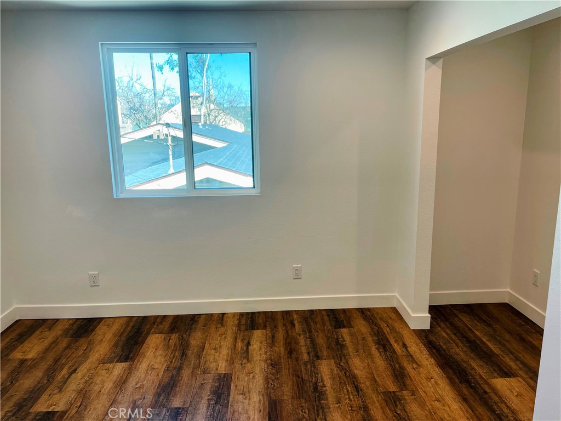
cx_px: 280
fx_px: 405
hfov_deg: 69.4
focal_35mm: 25
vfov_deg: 54.9
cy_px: 210
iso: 32
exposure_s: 1/128
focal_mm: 5.1
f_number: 1.6
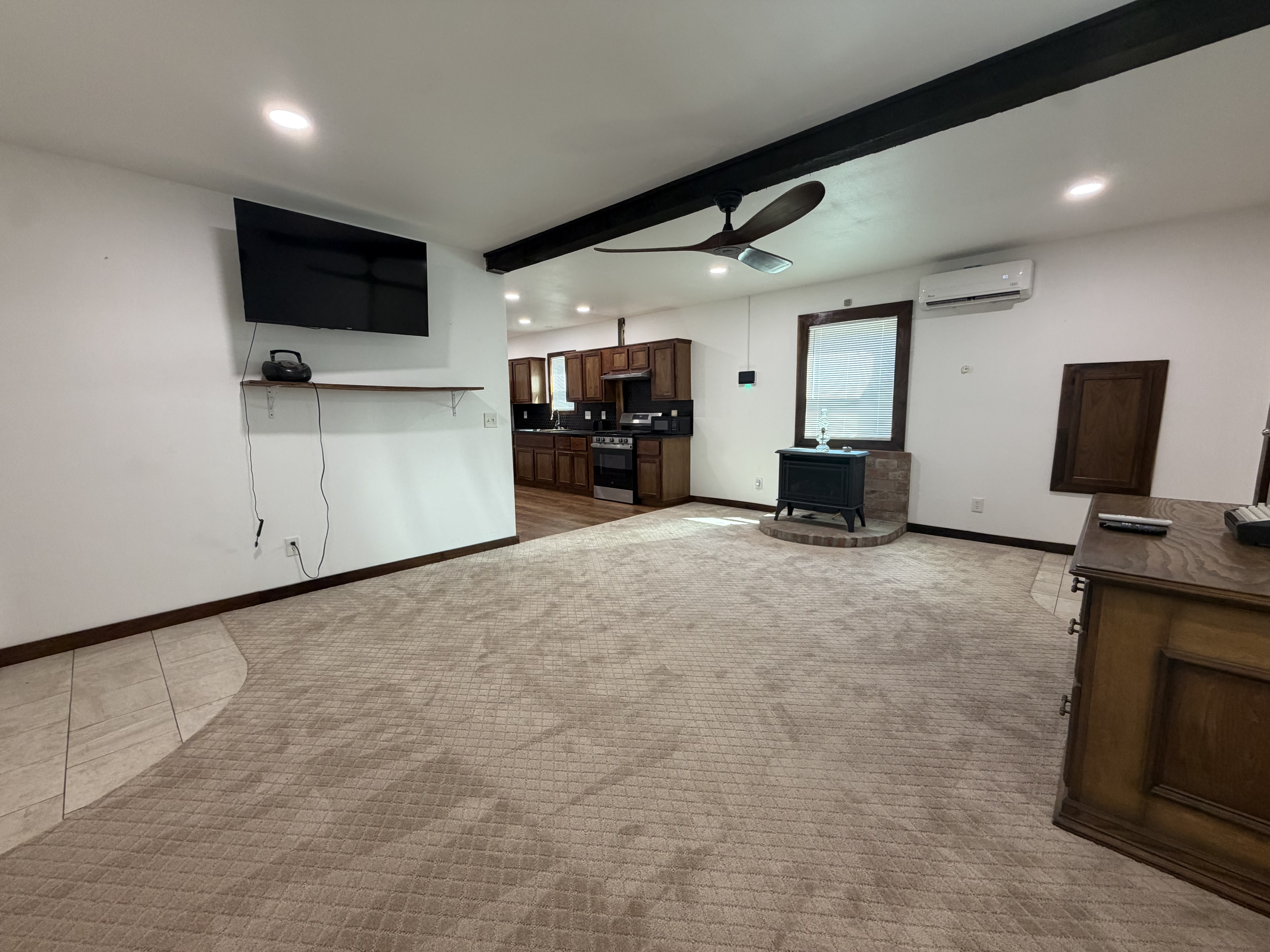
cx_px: 635
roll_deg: +1.1
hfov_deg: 102.1
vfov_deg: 85.7
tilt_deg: -7.5
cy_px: 476
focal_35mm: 14
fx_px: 514
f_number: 2.2
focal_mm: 2.22
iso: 160
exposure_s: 1/60
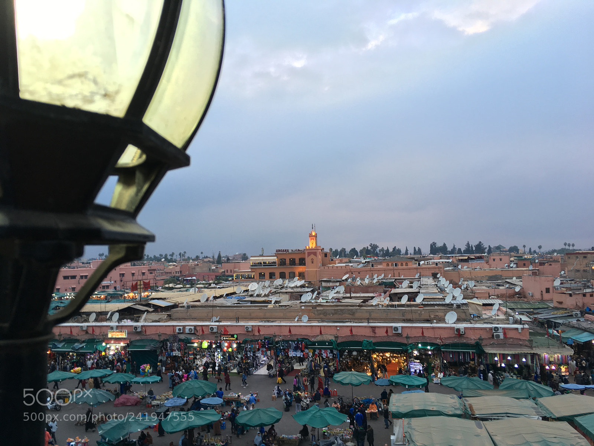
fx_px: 498
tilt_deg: +2.9
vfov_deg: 48.2
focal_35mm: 29
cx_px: 297
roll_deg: +2.2
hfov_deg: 61.7
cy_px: 223
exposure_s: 1/33
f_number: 2.2
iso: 25
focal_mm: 4.15
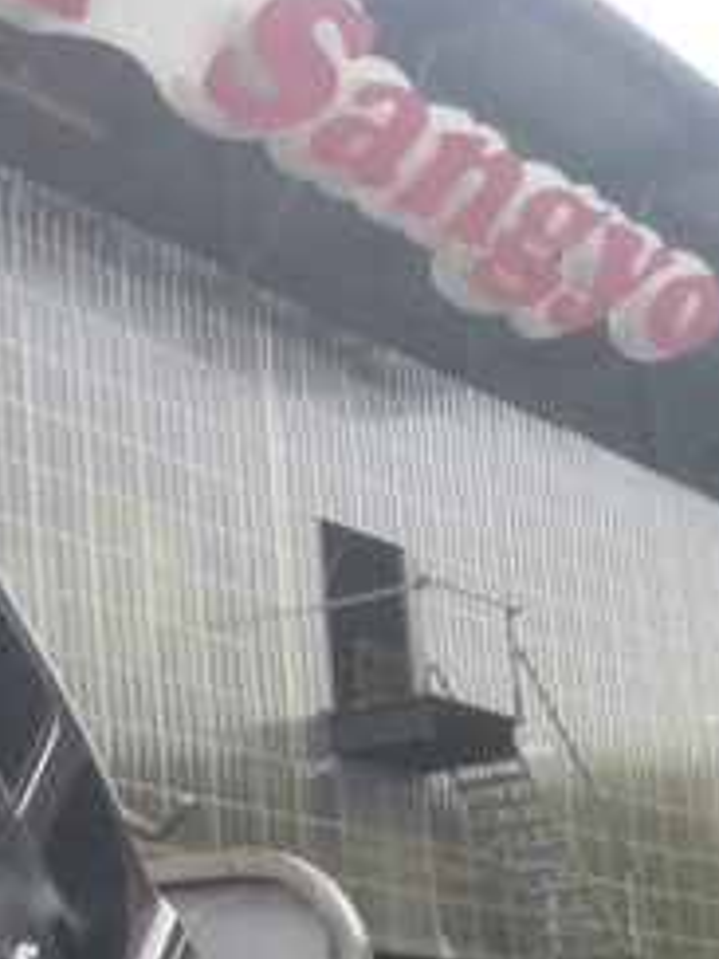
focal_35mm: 105
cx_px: -161
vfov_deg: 18.7
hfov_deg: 13.7
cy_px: 652
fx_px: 2908
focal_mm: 4.5
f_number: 3.9
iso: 100
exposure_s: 1/200
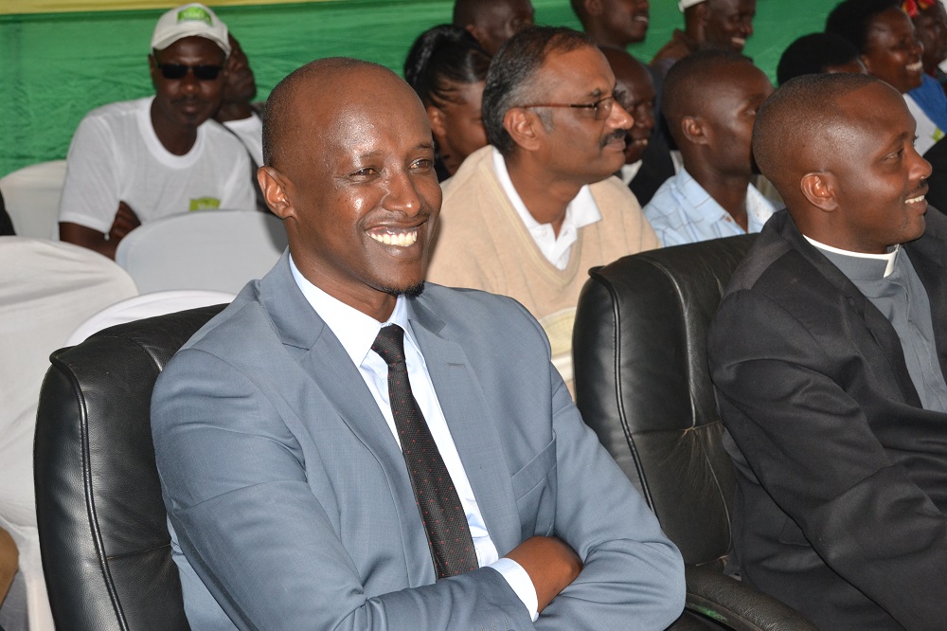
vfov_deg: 16.5
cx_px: 474
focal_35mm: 82
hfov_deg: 24.6
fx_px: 2169
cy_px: 316
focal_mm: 55
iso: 800
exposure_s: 1/125
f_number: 5.6
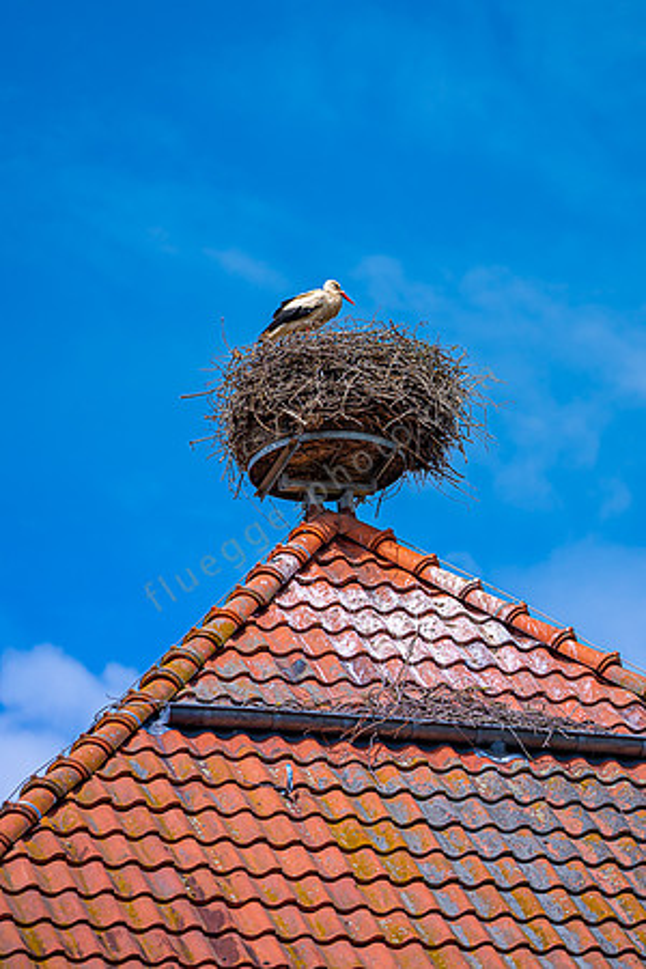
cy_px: 484
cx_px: 323
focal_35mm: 202
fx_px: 5437
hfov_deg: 6.8
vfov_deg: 10.2
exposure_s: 1/5000
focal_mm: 135
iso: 100
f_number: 1.8
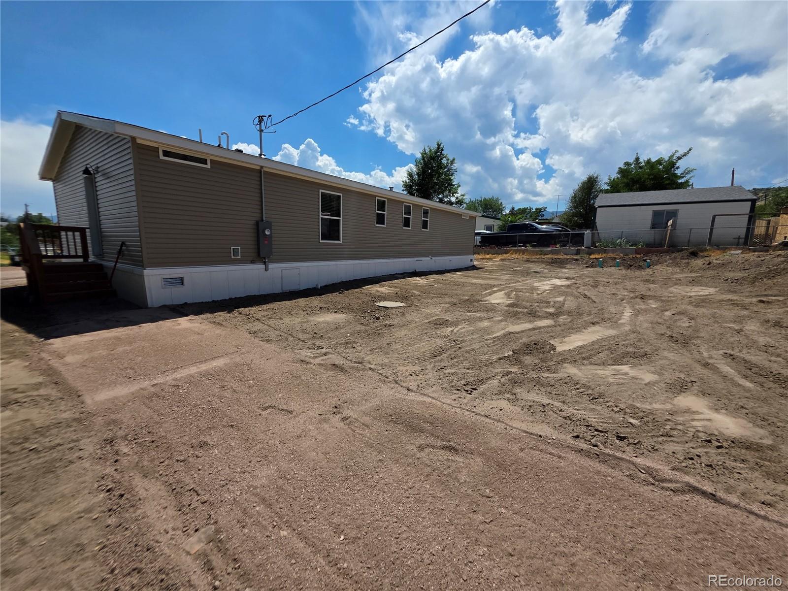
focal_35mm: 13
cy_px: 296
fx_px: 296
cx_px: 394
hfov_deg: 106.2
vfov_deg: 89.9
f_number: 1.9
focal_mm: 2.2
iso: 40
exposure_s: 1/3873
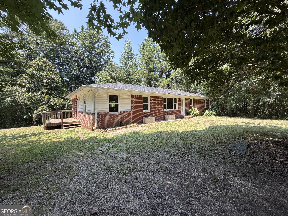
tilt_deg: -1.0
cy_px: 108
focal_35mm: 14
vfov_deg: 85.7
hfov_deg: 102.1
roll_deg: +1.0
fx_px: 116
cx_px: 144
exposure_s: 1/237
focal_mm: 2.22
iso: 40
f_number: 2.2
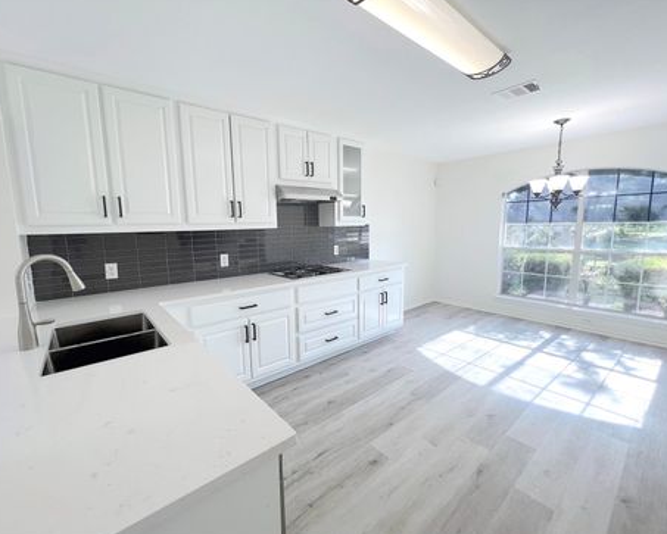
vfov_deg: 88.0
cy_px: 266
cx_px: 322
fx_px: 277
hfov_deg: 100.6
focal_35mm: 14
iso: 50
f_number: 1.8
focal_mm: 1.57
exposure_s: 1/122
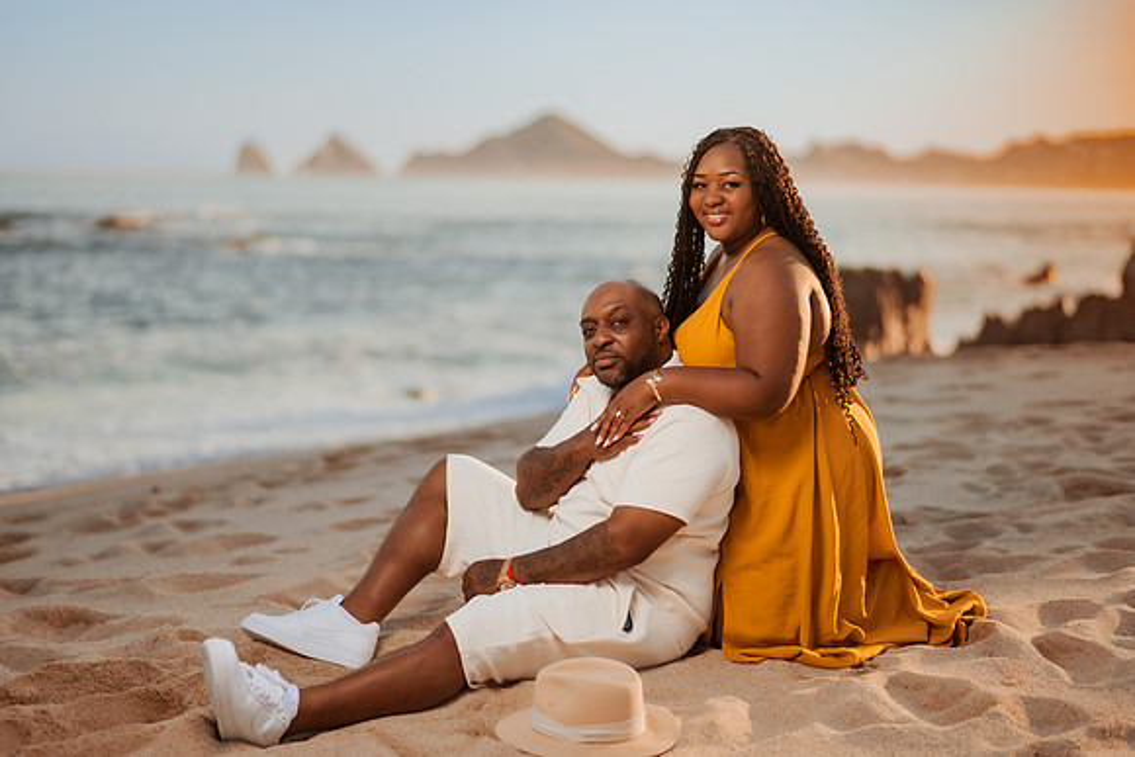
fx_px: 1829
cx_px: 568
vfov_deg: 23.4
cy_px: 378
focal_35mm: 58
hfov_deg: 34.5
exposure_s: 1/4000
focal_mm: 58
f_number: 1.4
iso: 100
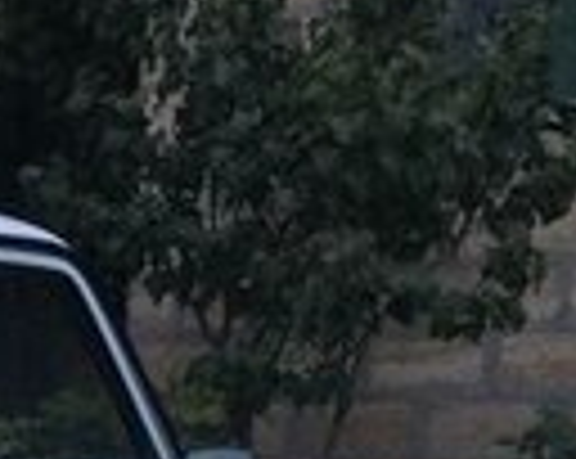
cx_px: -558
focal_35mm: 146
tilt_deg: -6.6
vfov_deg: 10.1
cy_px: 767
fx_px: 2485
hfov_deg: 11.9
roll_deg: -0.4
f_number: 2.2
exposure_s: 1/33
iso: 50
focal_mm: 4.15
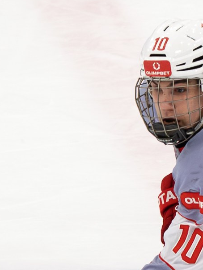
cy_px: 148
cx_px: 145
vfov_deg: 1.9
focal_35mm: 1056
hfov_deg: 1.4
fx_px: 8263
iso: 2500
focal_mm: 110
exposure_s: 1/1000
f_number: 4
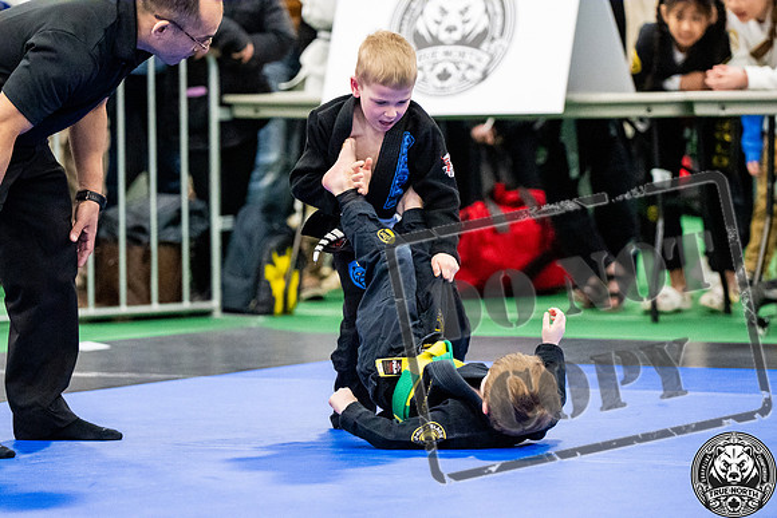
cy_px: 259
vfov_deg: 5.7
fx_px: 5181
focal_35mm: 240
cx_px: 388
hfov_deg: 8.6
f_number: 2.8
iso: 6400
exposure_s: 1/500
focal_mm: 160
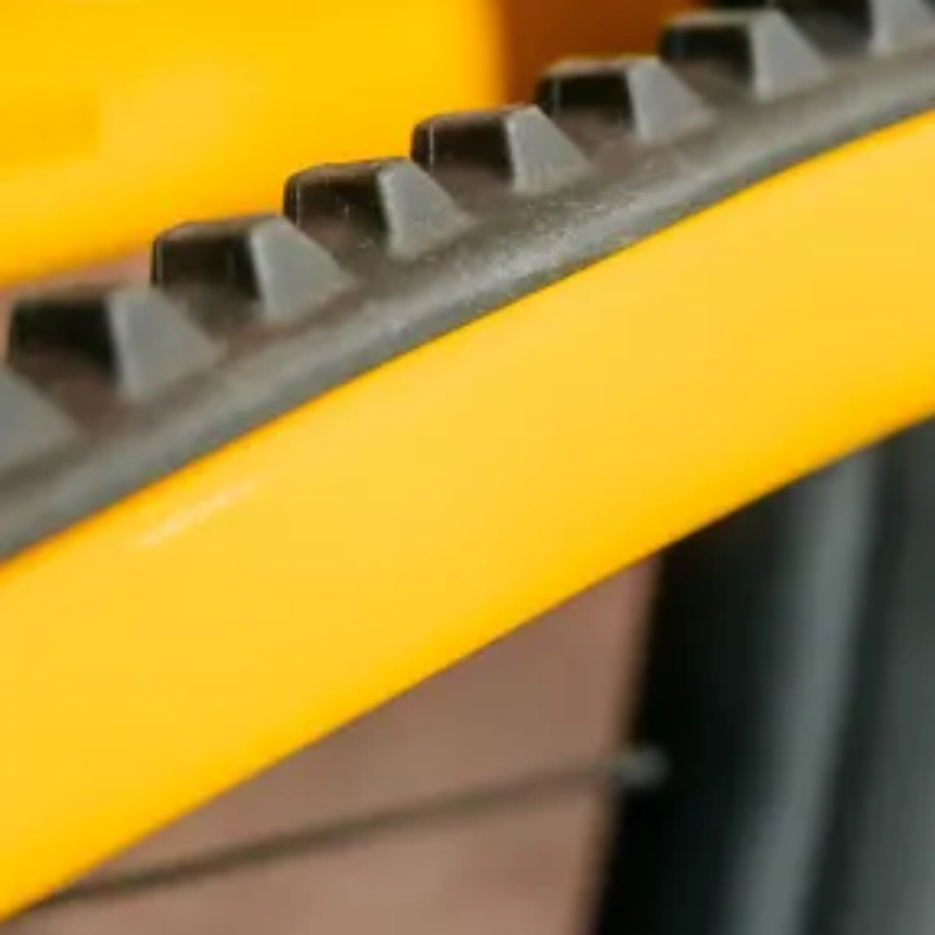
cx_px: 551
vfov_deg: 13.4
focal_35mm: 130
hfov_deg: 13.4
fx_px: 3988
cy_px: 384
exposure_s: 1/100
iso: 1000
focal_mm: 36.7
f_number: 2.8
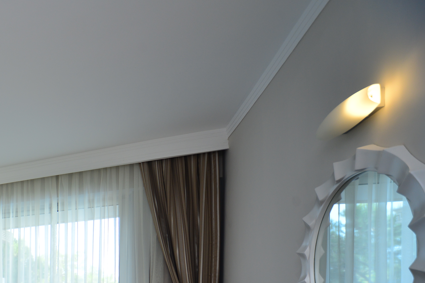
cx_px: -57
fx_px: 331
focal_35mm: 28
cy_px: 292
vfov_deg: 39.9
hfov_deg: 45.8
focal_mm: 12
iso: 200
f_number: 5.6
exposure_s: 1/30
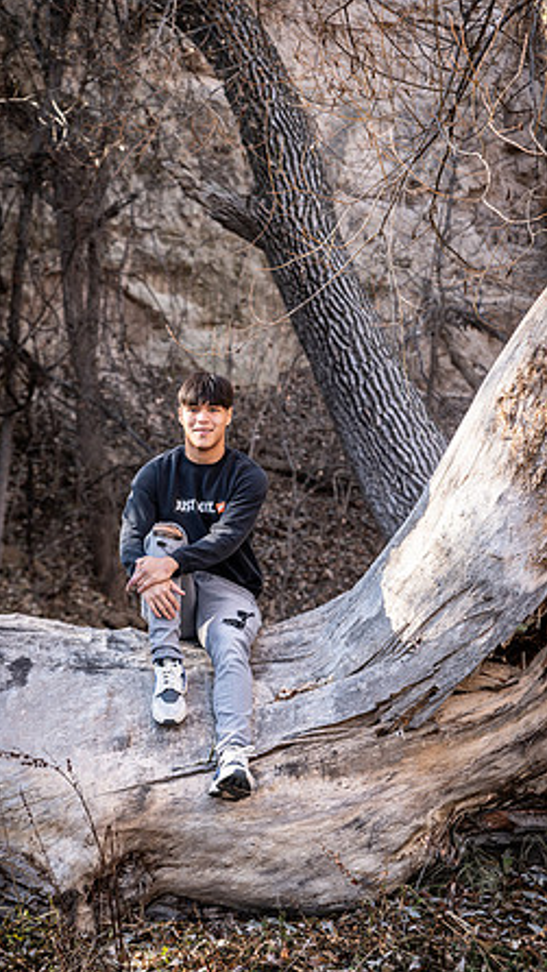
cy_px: 486
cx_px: 251
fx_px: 1907
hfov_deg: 16.3
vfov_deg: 28.6
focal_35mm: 74
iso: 125
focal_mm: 70
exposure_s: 1/125
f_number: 3.2
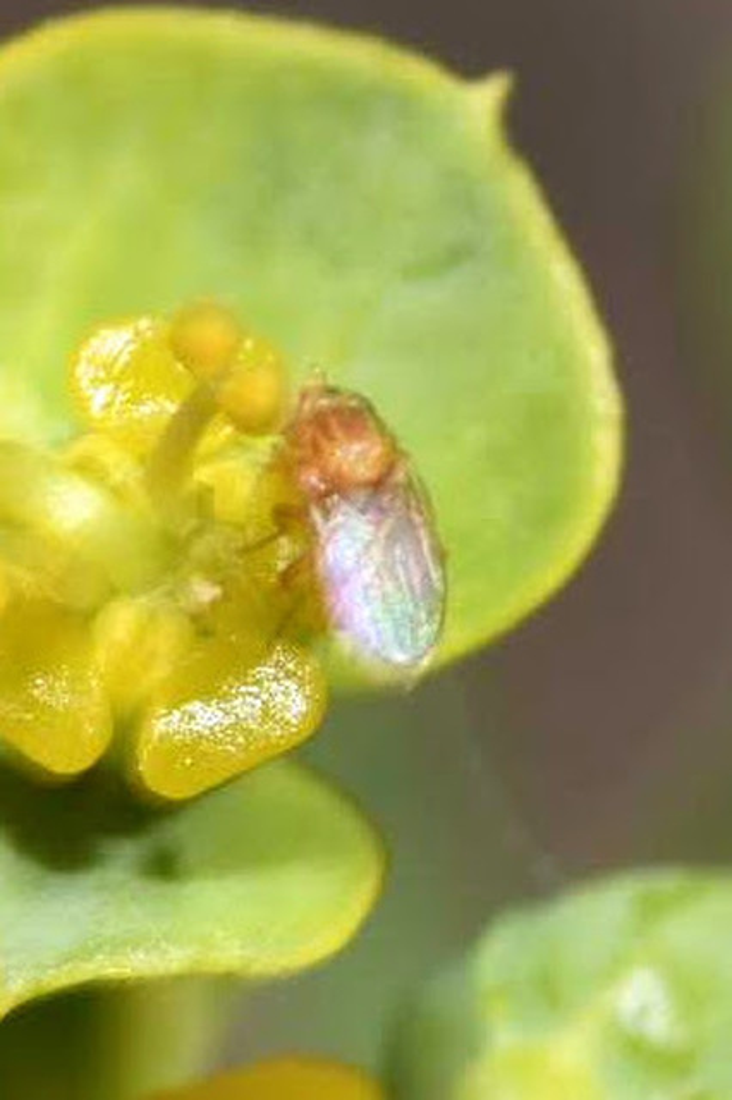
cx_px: 366
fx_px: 4809
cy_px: 550
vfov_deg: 13.0
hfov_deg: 8.7
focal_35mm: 158
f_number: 29
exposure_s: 1/60
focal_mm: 105
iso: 100
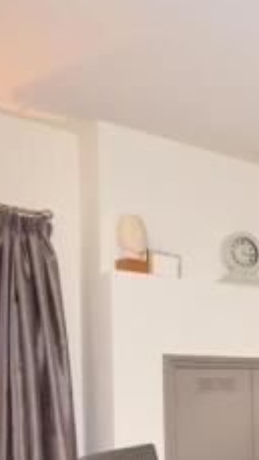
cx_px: 420
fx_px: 549
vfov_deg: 43.5
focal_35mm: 45
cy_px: 362
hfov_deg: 21.1
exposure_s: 1/6
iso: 200
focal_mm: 10
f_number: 4.5
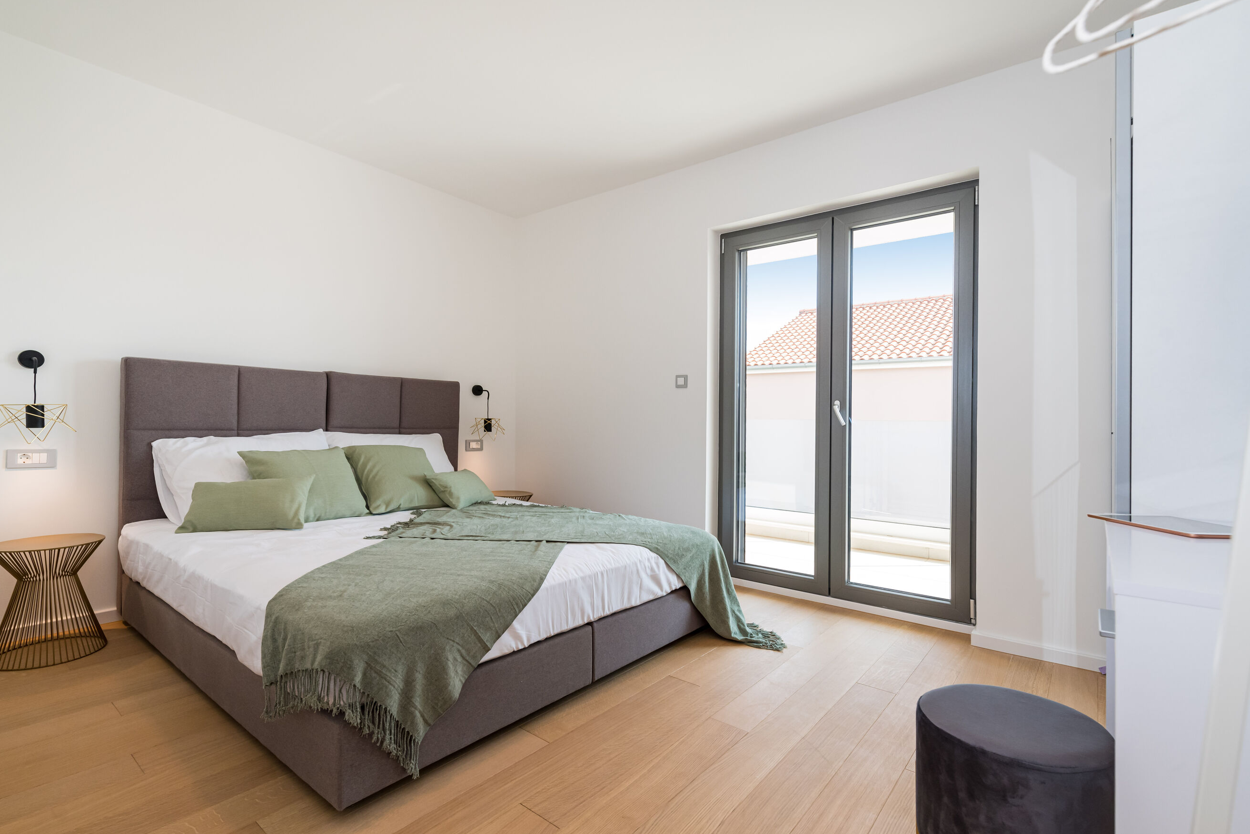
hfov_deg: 96.7
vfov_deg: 73.7
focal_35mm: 16
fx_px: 556
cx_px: 606
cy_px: 444
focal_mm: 15
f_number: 8
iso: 800
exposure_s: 1/200
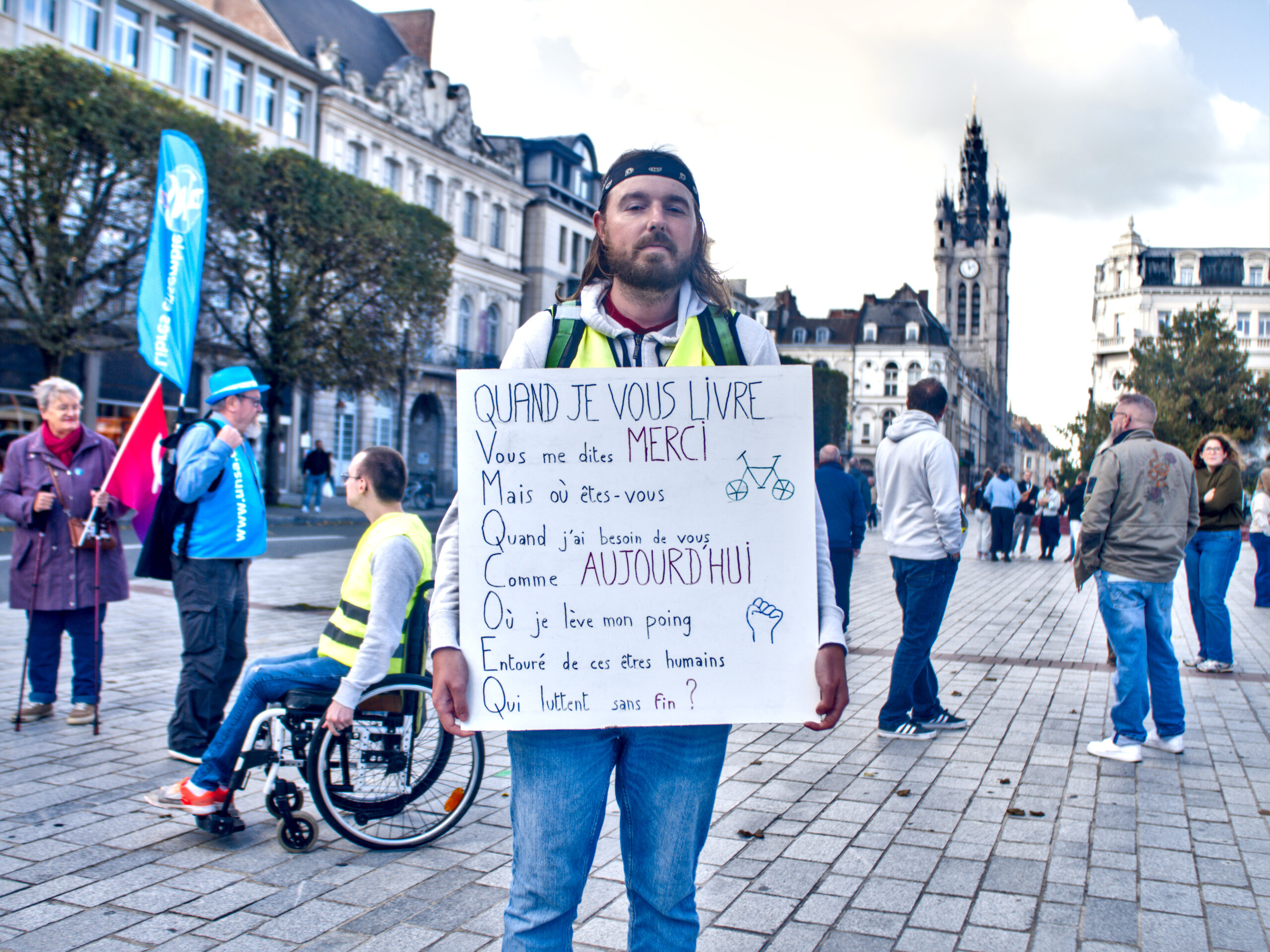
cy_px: 476
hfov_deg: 52.6
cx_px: 635
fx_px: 1284
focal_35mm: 35
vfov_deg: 40.7
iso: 400
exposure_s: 1/500
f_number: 2.1
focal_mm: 17
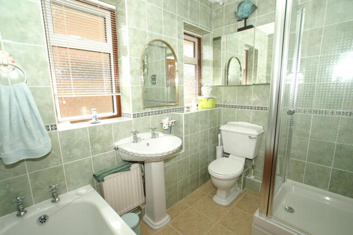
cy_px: 118
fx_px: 162
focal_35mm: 16
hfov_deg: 95.0
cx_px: 176
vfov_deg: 71.9
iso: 200
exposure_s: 1/80
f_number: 4.5
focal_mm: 11
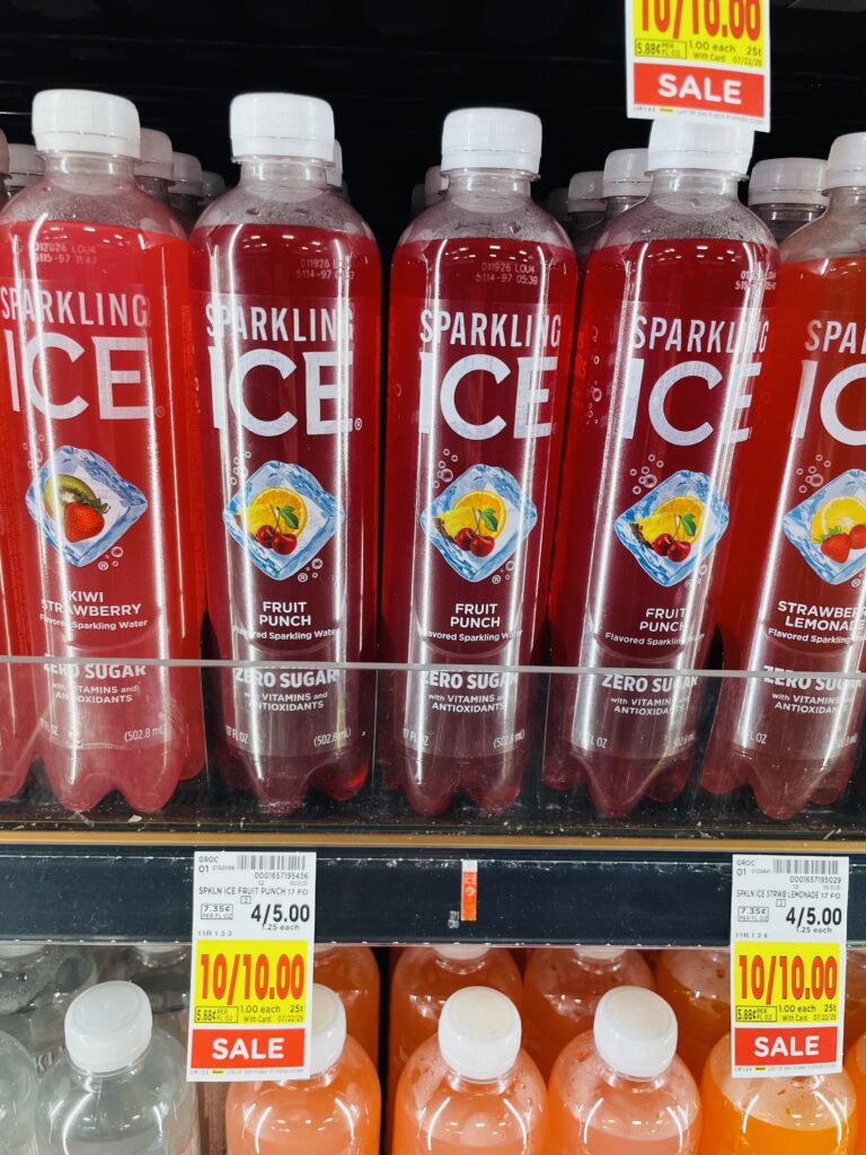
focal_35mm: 26
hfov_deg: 53.1
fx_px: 867
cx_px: 433
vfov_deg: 67.3
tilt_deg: -11.5
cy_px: 578
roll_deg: -1.0
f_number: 1.6
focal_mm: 4.2
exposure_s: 1/120
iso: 80
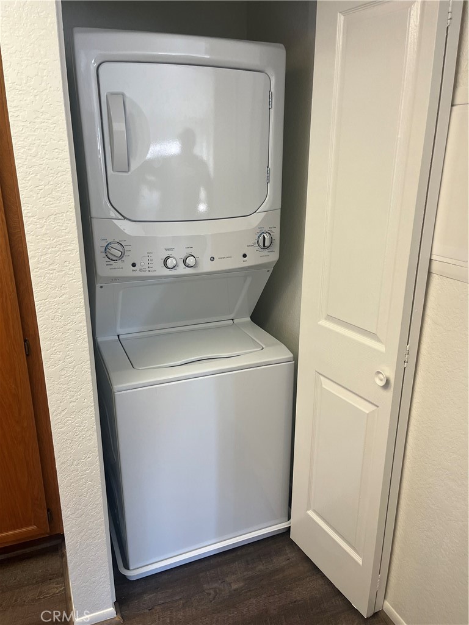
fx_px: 470
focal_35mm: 26
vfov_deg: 67.3
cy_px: 312
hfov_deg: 53.1
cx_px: 234
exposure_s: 1/120
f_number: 1.6
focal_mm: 5.1
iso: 125
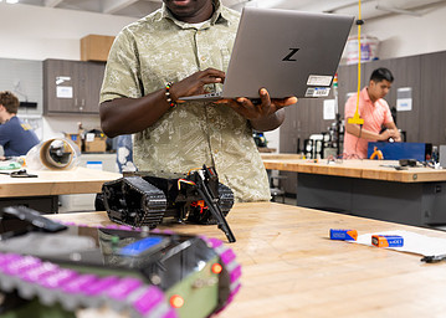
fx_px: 532
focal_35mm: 42
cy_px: 149
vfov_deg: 33.3
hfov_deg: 45.2
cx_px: 170
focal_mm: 24
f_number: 2.8
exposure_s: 1/320
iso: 2000
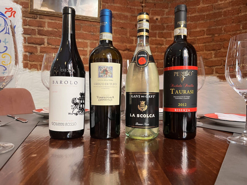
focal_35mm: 26
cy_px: 92
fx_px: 186
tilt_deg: -1.3
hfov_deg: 67.3
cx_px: 124
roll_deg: -0.7
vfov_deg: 53.1
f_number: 1.6
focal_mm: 5.1
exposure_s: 1/50
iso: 200
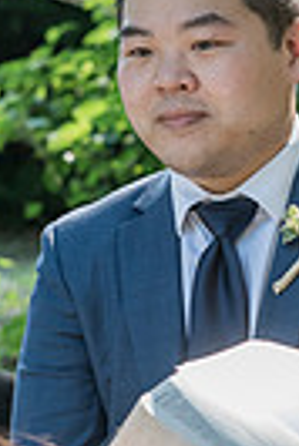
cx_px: 319
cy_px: 248
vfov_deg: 8.7
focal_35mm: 237
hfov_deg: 5.8
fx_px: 2945
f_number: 4.5
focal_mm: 70
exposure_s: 1/400
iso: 1000
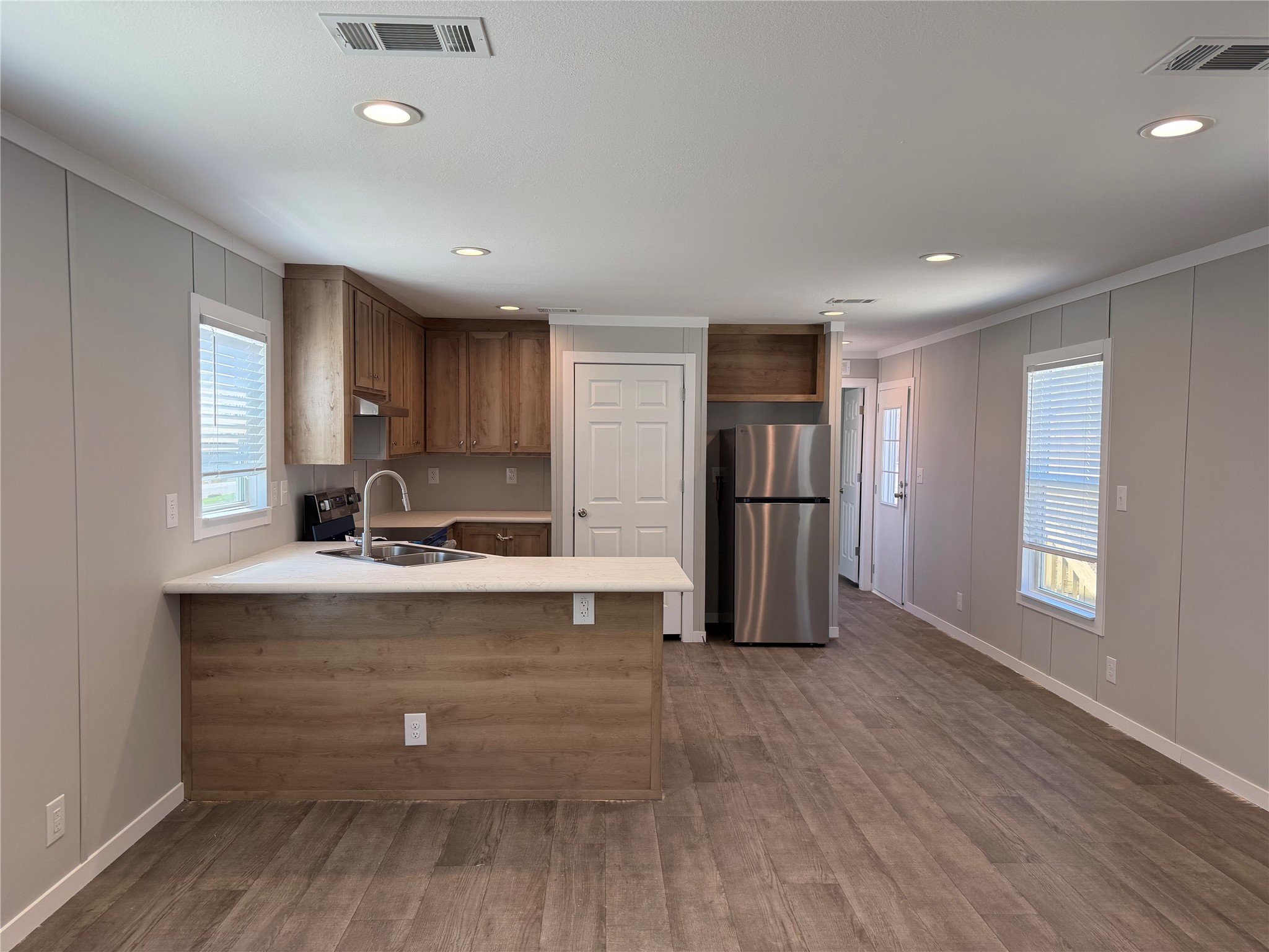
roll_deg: -0.4
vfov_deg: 56.8
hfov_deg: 71.6
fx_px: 880
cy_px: 476
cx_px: 634
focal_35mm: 24
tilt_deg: -2.2
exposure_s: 1/191
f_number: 1.78
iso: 100
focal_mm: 6.76
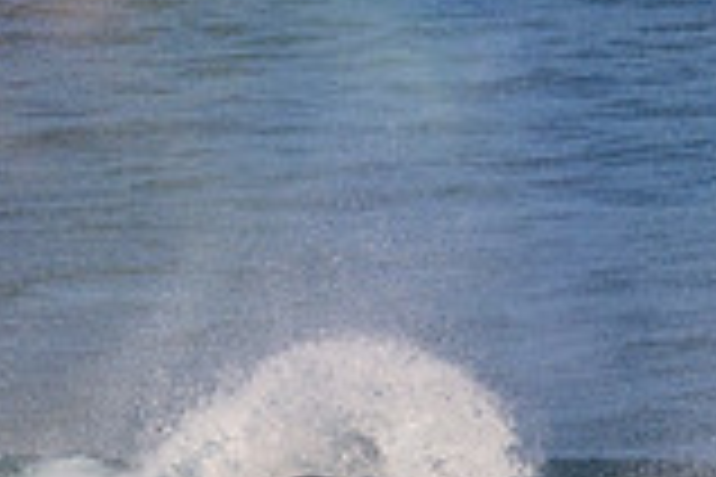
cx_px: 455
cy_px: 547
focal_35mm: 1128
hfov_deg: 1.8
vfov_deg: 1.2
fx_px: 22433
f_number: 11
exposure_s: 1/2000
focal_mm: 310
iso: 900
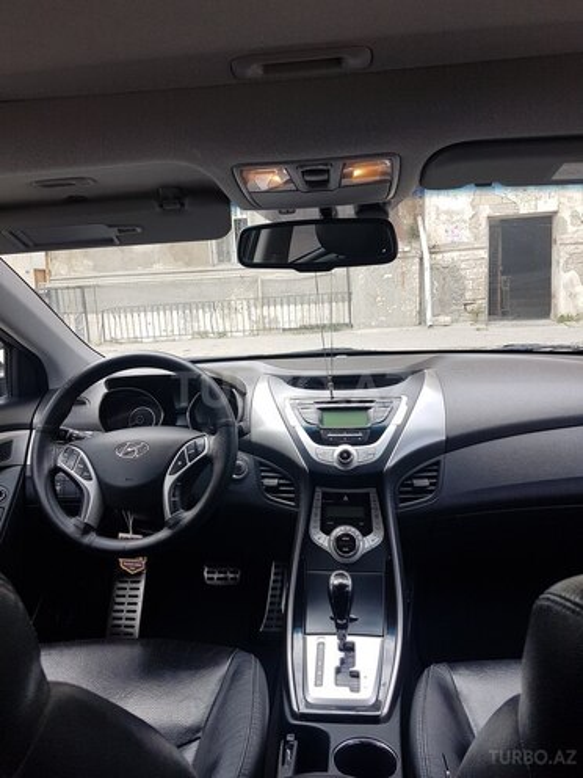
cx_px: 292
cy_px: 389
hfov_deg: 53.1
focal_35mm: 26
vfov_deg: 67.3
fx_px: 584
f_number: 1.7
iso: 40
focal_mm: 4.2
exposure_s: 1/325
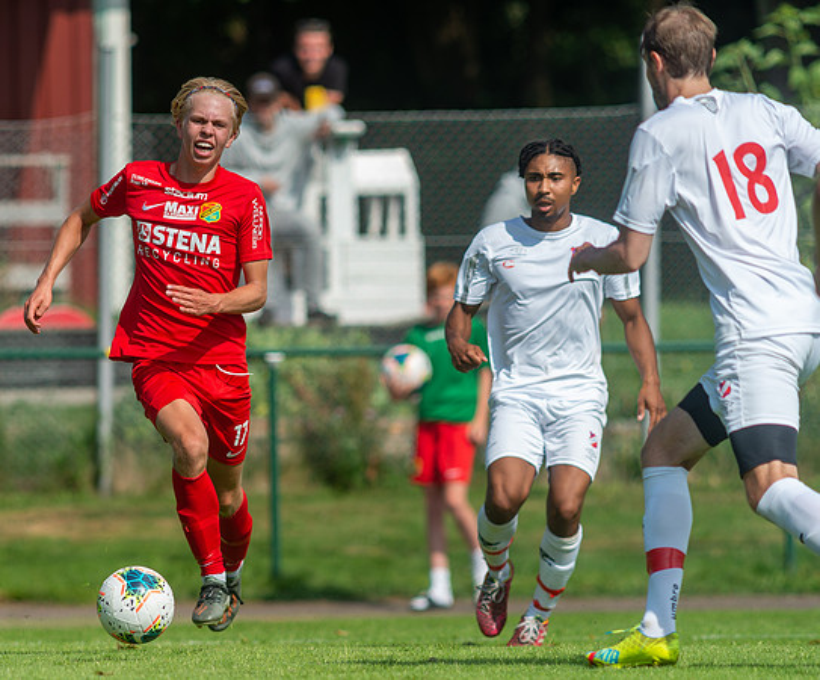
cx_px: 203
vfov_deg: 2.7
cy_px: 403
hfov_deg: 3.2
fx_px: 14511
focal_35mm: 590
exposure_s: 1/1250
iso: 200
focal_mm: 420
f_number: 4
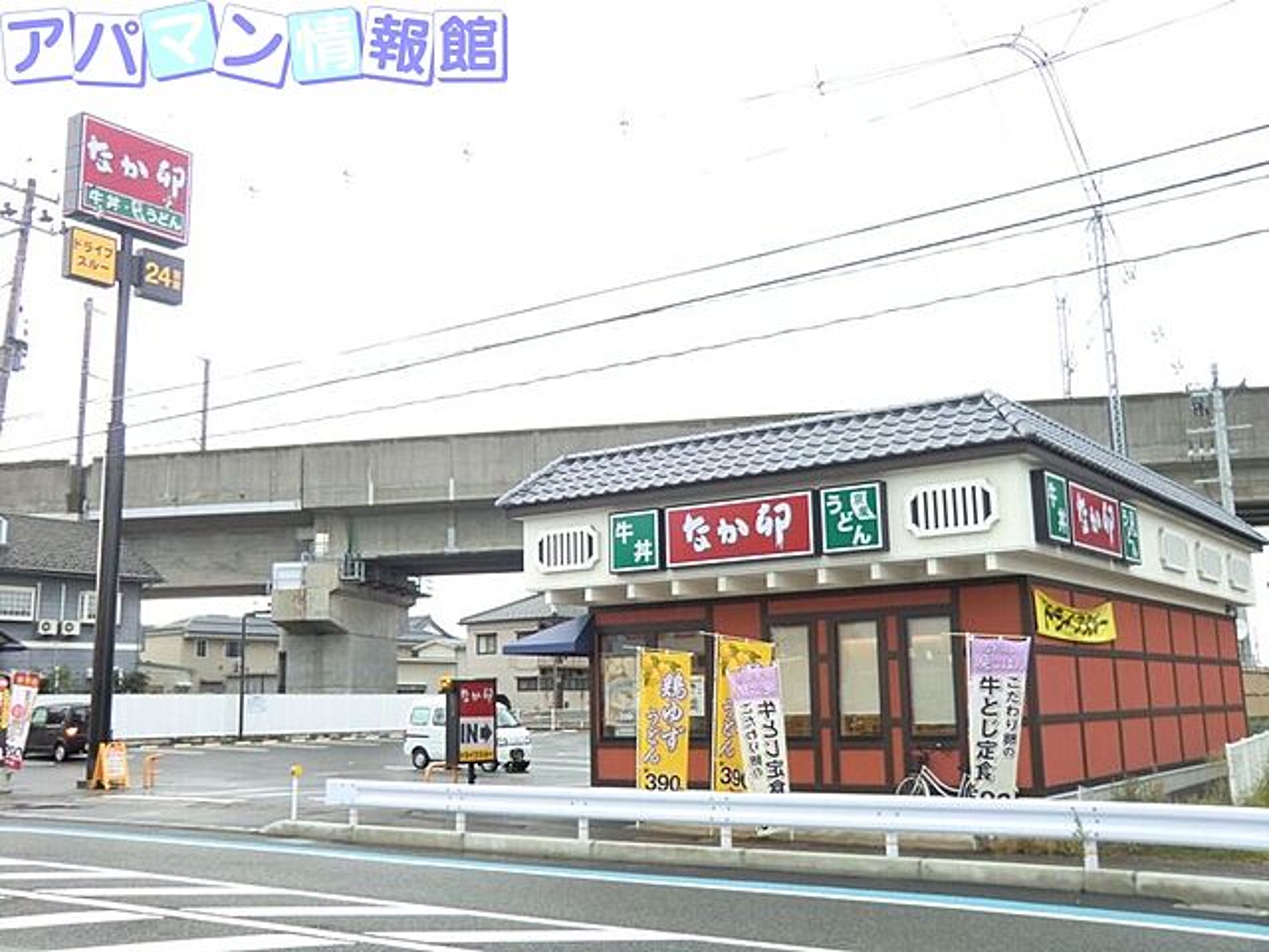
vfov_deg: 41.8
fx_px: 1246
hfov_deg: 54.0
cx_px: 634
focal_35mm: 34
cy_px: 476
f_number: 3.6
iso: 200
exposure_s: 1/60
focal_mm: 6.1
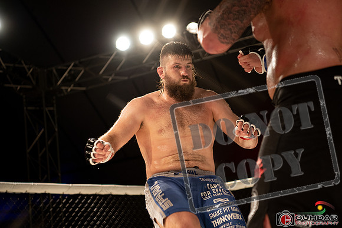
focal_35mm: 70
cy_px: 114
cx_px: 171
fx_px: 665
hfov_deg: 28.8
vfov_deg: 19.5
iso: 720
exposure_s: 1/1000
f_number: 2.8
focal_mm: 70
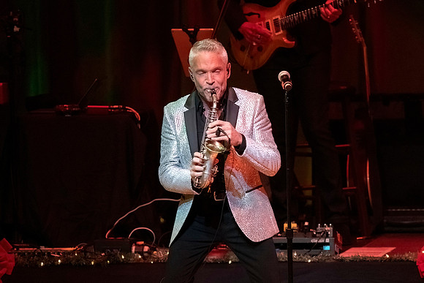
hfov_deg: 3.2
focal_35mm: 644
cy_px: 211
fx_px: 7581
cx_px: 257
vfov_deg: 2.1
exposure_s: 1/320
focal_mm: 400
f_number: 7.1
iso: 5000
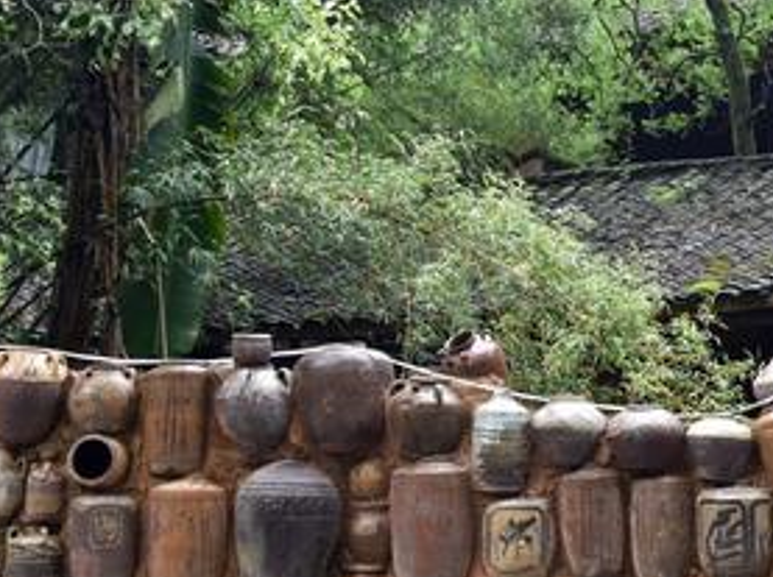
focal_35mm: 95
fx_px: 2119
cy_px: 309
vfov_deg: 15.5
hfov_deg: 20.1
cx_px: 749
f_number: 6.3
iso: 400
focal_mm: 38
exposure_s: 1/160
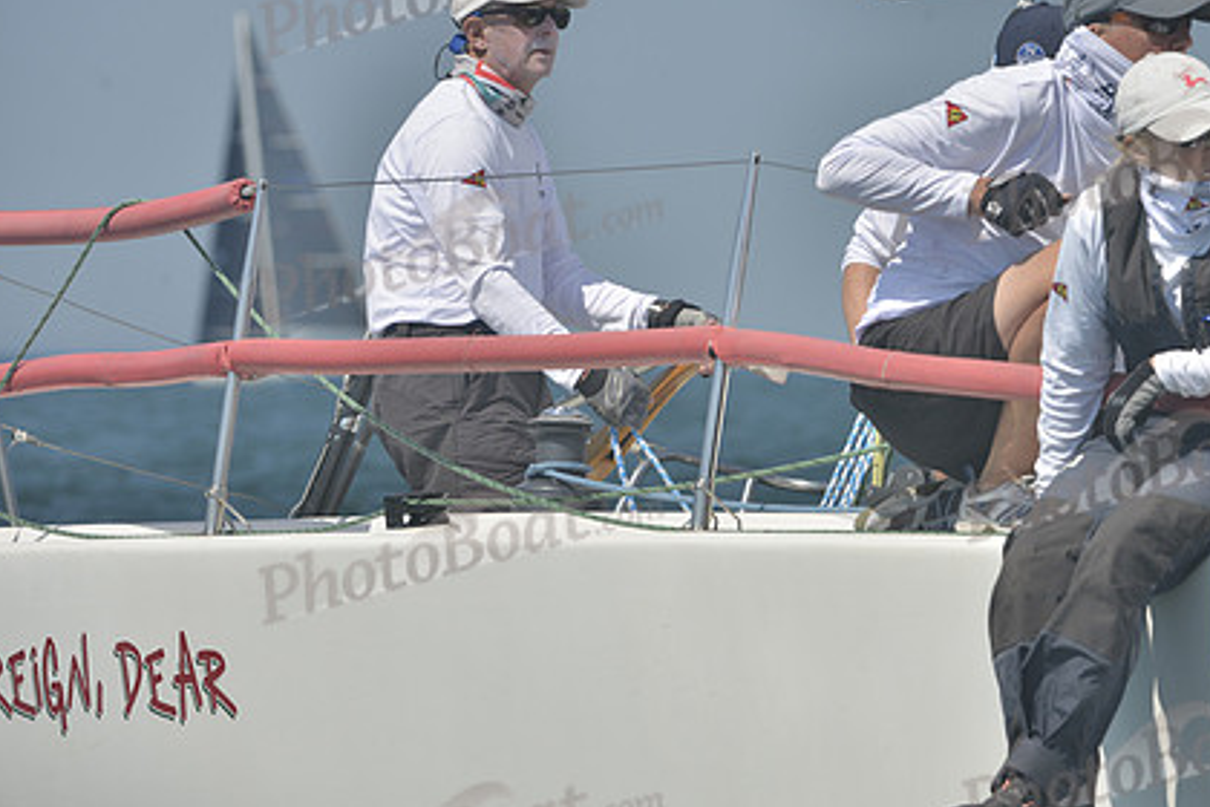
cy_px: 359
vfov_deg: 3.7
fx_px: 12536
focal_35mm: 373
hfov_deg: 5.5
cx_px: 815
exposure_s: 1/1000
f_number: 9
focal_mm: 270
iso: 280
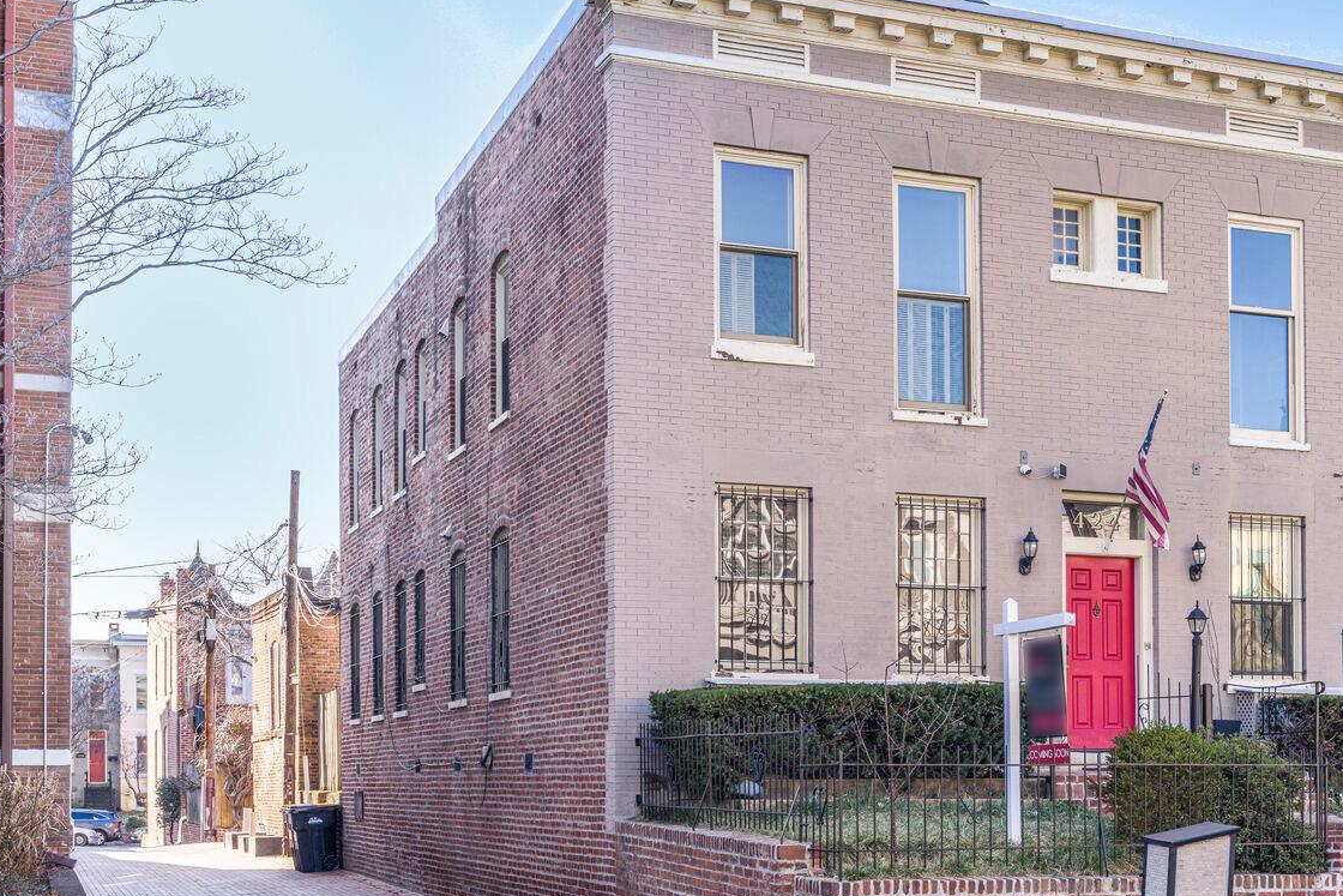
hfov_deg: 36.0
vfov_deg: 25.0
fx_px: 2015
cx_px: 1019
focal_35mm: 54
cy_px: 527
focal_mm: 35
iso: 200
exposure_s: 1/160
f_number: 8
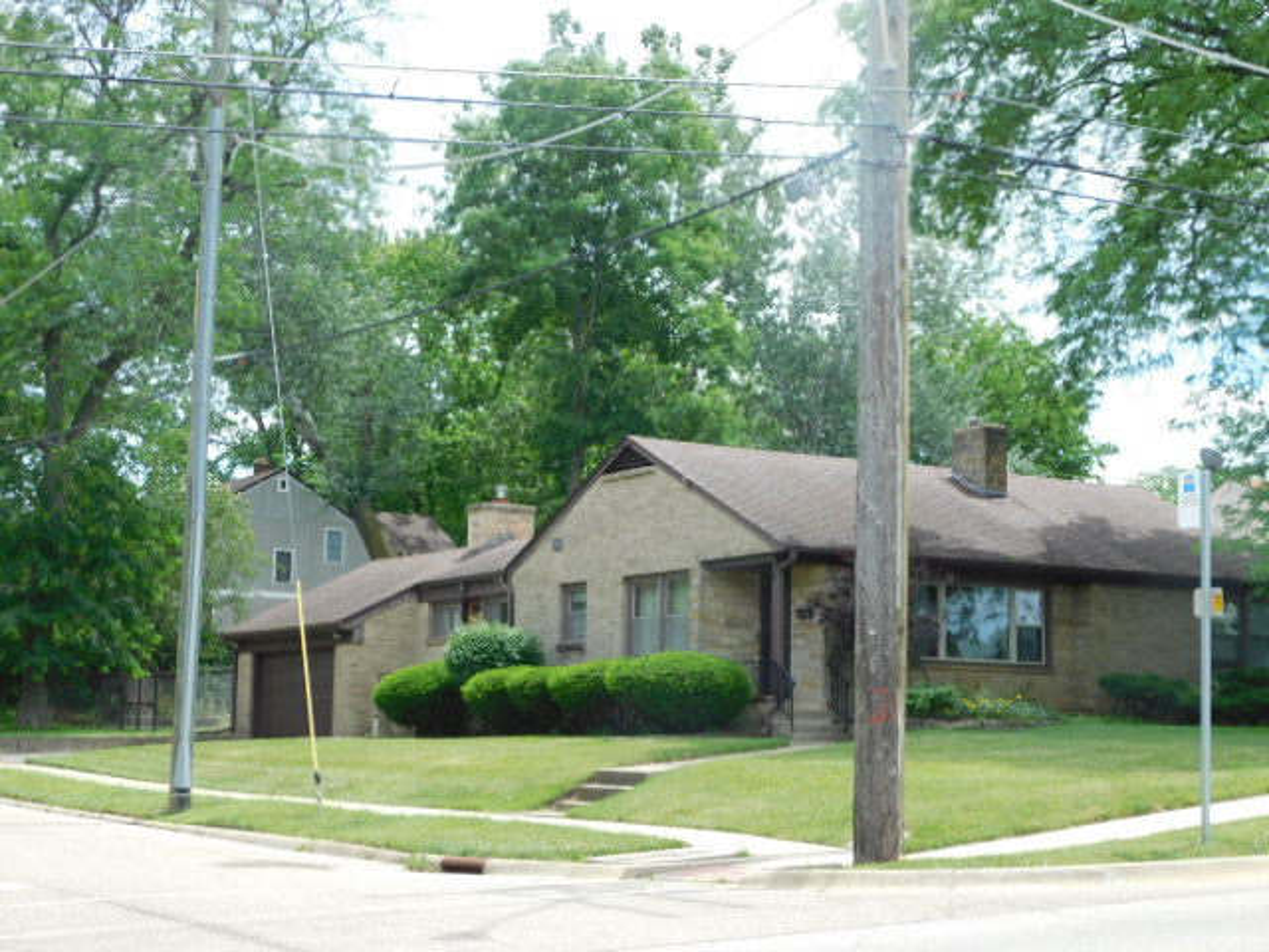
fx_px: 2163
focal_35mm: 59
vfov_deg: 24.8
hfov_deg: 32.7
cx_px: 634
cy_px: 476
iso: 125
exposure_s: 1/320
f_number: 4
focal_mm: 10.4
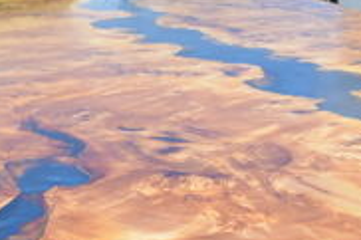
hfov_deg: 25.3
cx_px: 280
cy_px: 252
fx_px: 791
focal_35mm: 79
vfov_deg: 16.8
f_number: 11
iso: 400
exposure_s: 1/500
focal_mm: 20
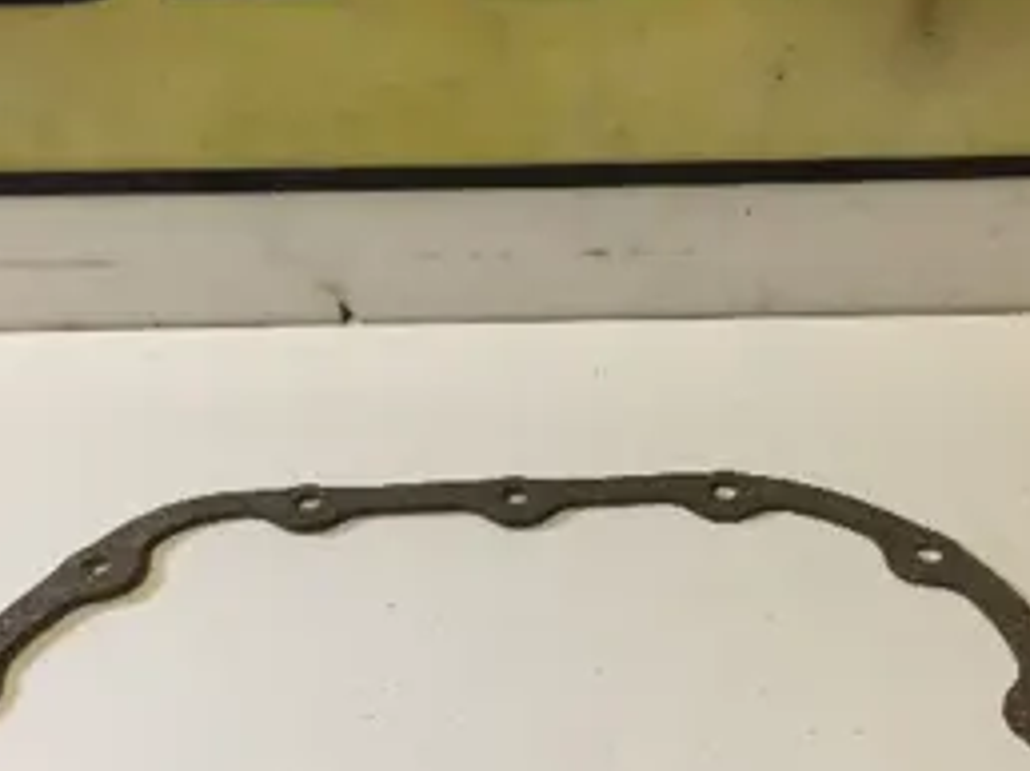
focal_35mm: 54
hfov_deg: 35.6
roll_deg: -0.9
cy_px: 455
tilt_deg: -40.2
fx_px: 1605
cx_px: 559
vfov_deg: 26.9
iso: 250
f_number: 2.2
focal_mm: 4.15
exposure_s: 1/33
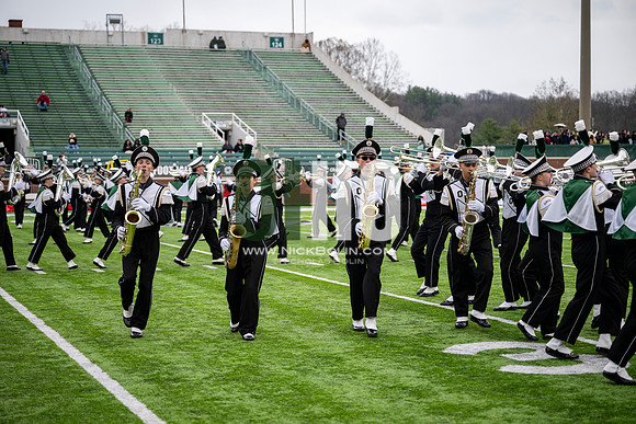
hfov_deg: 28.8
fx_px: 1237
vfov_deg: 19.5
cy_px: 212
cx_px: 318
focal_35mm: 70
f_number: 2.8
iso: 160
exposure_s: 1/500
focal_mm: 70
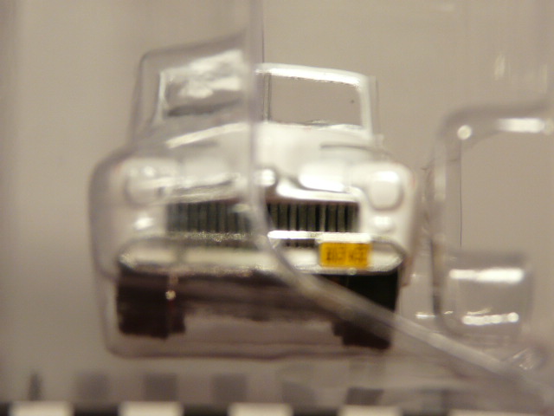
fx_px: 2785
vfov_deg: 8.5
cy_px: 208
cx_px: 277
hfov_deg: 11.4
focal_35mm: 174
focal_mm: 18
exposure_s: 1/60
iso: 100
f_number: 3.6
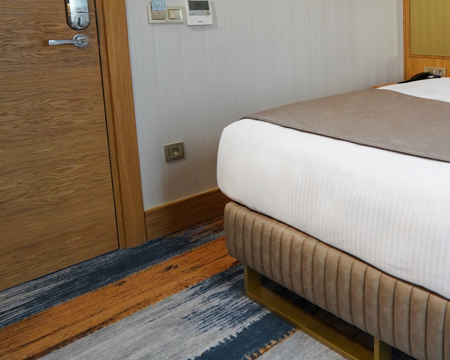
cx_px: 465
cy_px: 62
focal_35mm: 31
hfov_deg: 46.3
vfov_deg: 44.4
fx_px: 413
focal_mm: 14
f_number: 3.5
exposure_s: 1/160
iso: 1600
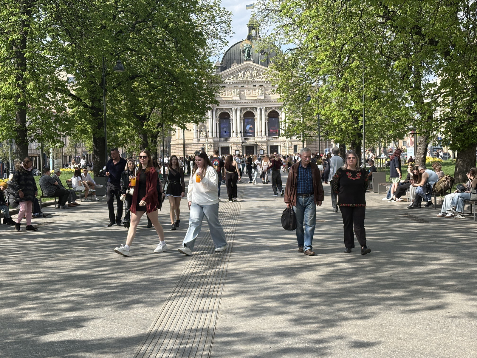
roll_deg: +1.3
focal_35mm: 52
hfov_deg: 36.8
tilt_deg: -1.5
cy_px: 179
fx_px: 717
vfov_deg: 28.0
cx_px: 238
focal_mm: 5.96
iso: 32
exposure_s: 1/1517
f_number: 1.6
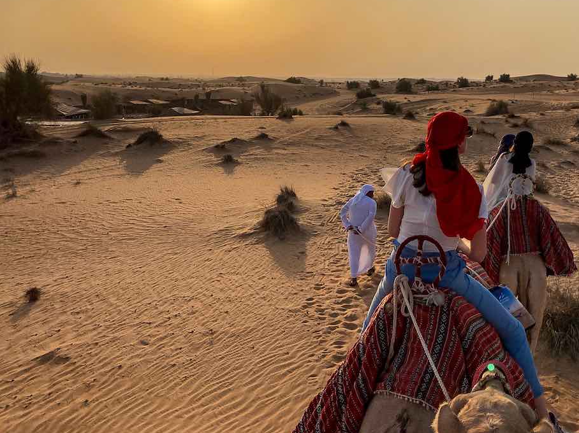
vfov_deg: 38.3
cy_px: 155
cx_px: 351
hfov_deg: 49.8
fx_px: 619
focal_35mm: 37
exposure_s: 1/4400
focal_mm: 3.99
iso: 25
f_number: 1.8
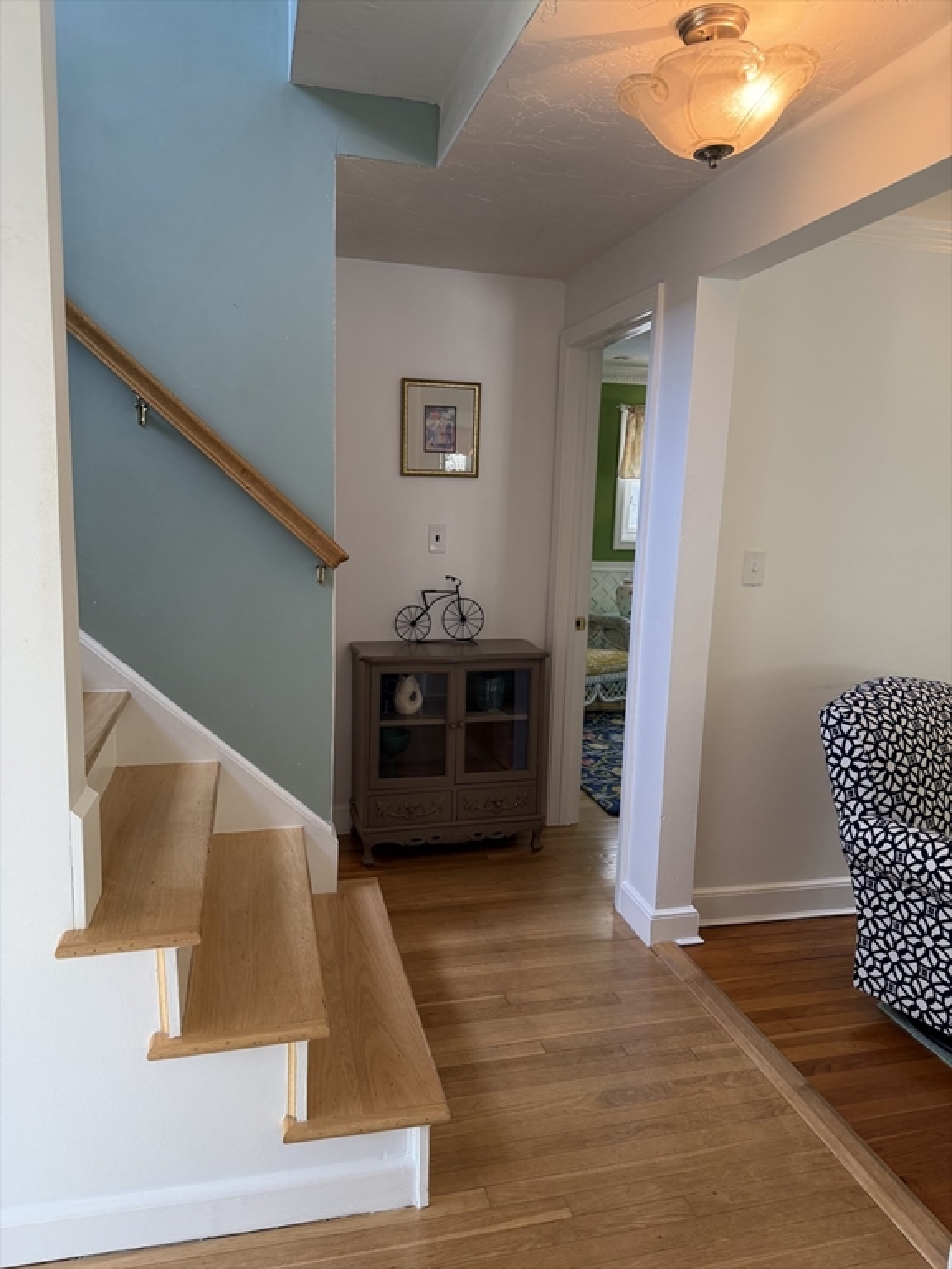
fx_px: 880
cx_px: 476
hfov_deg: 56.8
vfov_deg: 71.6
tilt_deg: -9.6
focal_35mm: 24
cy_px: 634
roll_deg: -2.5
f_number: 1.78
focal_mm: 6.76
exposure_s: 1/120
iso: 160
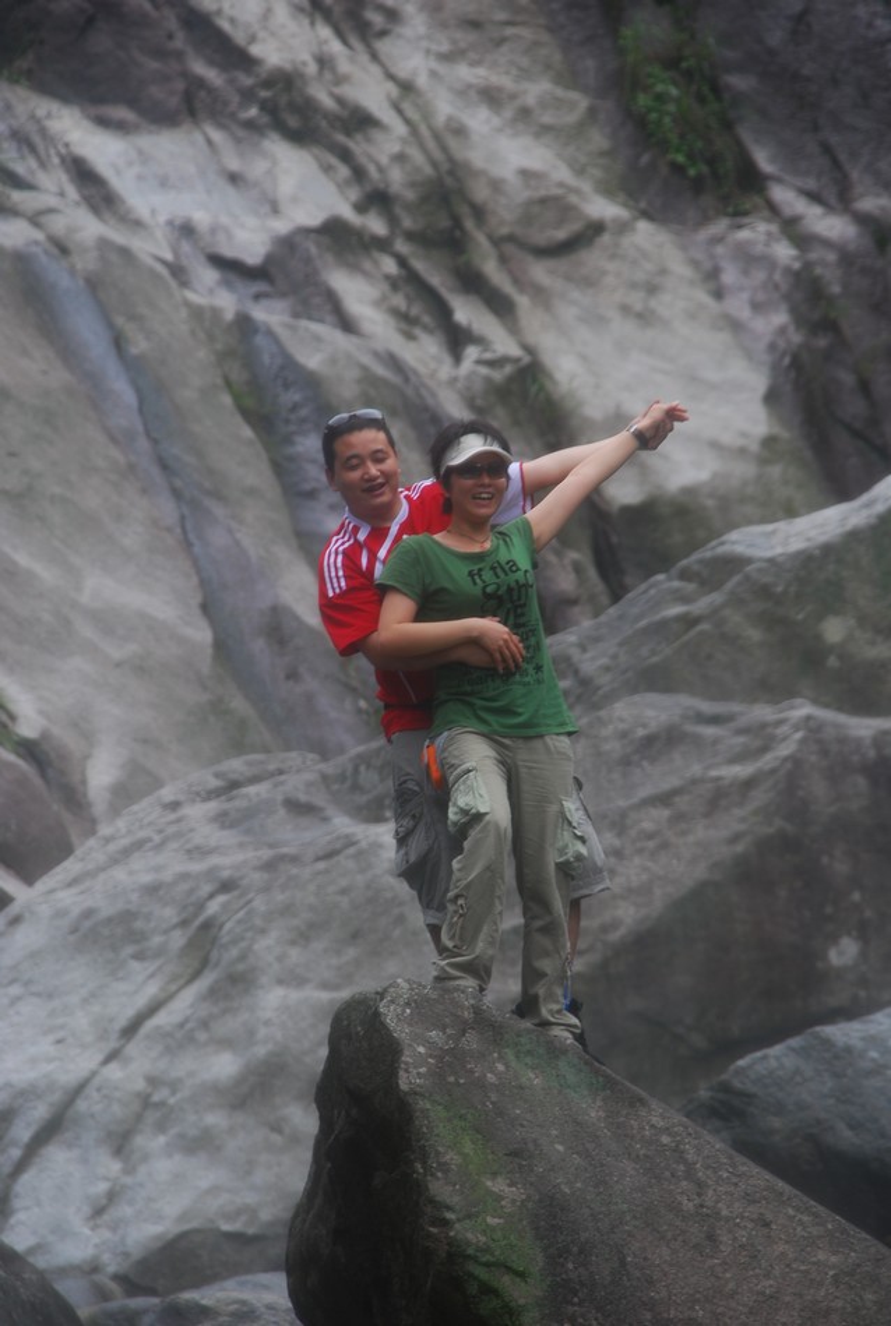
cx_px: 446
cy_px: 663
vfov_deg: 7.6
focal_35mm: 270
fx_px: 9972
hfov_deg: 5.1
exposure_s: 1/80
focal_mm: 180
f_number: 8
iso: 100
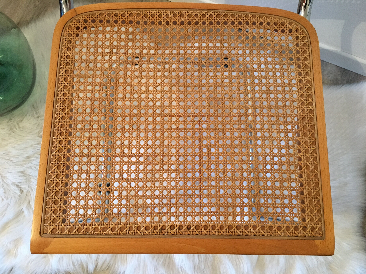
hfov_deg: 61.7
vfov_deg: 48.2
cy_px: 137
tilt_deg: -76.8
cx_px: 183
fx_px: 307
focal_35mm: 29
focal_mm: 4.15
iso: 200
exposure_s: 1/20
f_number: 2.2
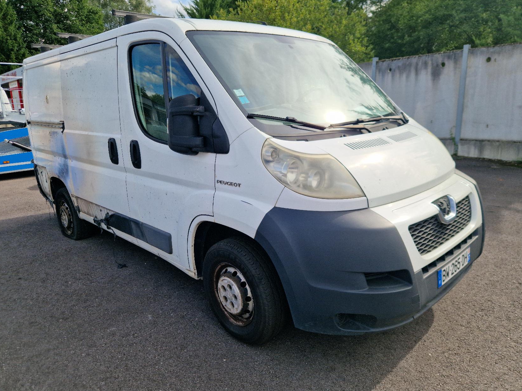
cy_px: 192
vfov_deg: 54.9
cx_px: 245
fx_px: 377
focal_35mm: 25
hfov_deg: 69.3
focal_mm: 5.4
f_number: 1.8
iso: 50
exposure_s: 1/1000
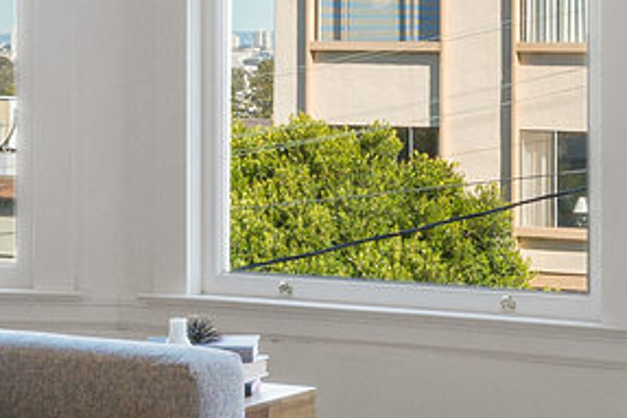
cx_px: 603
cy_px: 36
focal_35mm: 107
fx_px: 1862
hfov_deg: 18.7
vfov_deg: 12.7
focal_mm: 15
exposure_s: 1/25
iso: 400
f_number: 9
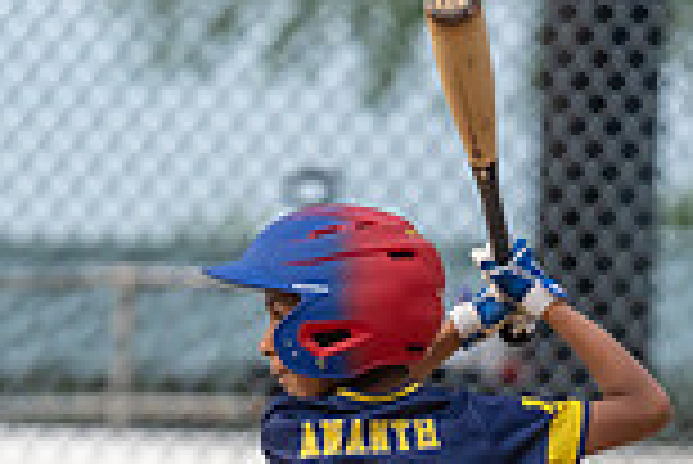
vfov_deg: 1.8
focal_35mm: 752
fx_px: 14489
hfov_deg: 2.7
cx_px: 288
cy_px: 845
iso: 1000
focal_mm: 200
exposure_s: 1/1000
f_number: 2.8
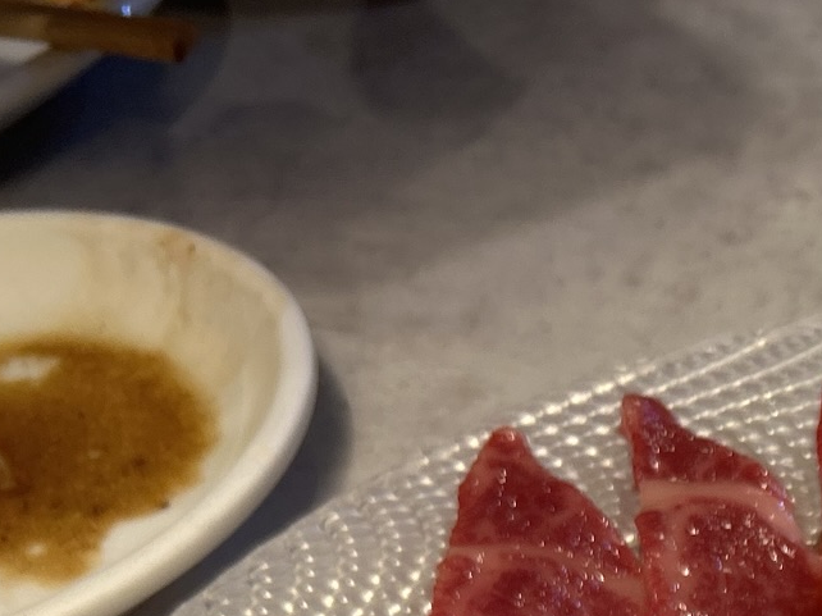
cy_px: 914
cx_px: 1044
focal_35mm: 81
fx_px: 1923
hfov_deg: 21.9
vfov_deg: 16.6
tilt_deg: -47.0
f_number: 1.5
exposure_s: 1/50
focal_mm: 5.7
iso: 100
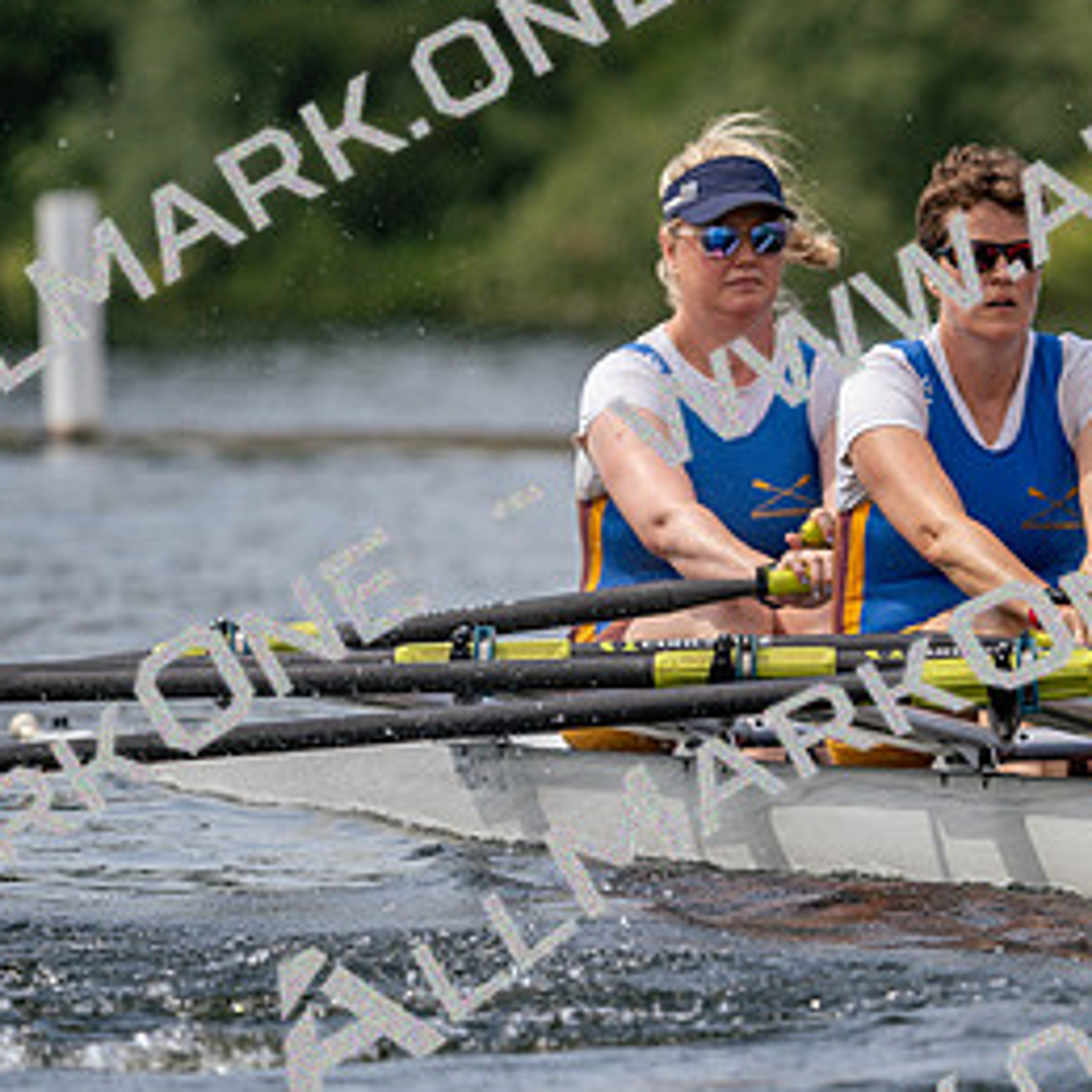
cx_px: 1130
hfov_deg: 2.7
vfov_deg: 2.7
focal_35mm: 647
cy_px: 481
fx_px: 23092
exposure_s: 1/1600
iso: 250
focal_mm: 341
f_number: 6.3
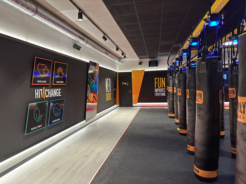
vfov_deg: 56.8
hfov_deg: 71.6
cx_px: 123
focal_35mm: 24
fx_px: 171
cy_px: 92
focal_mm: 6.86
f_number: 1.78
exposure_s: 1/60
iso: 250
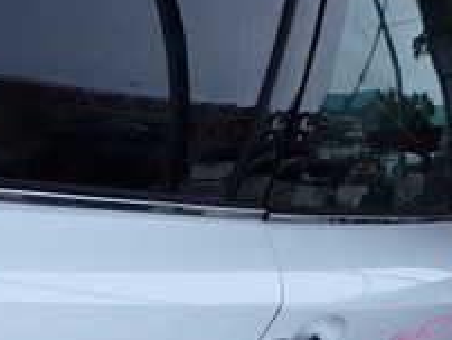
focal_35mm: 83
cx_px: -183
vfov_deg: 17.8
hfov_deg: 20.8
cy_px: 233
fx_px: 1085
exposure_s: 1/400
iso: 100
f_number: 2.2
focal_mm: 5.05
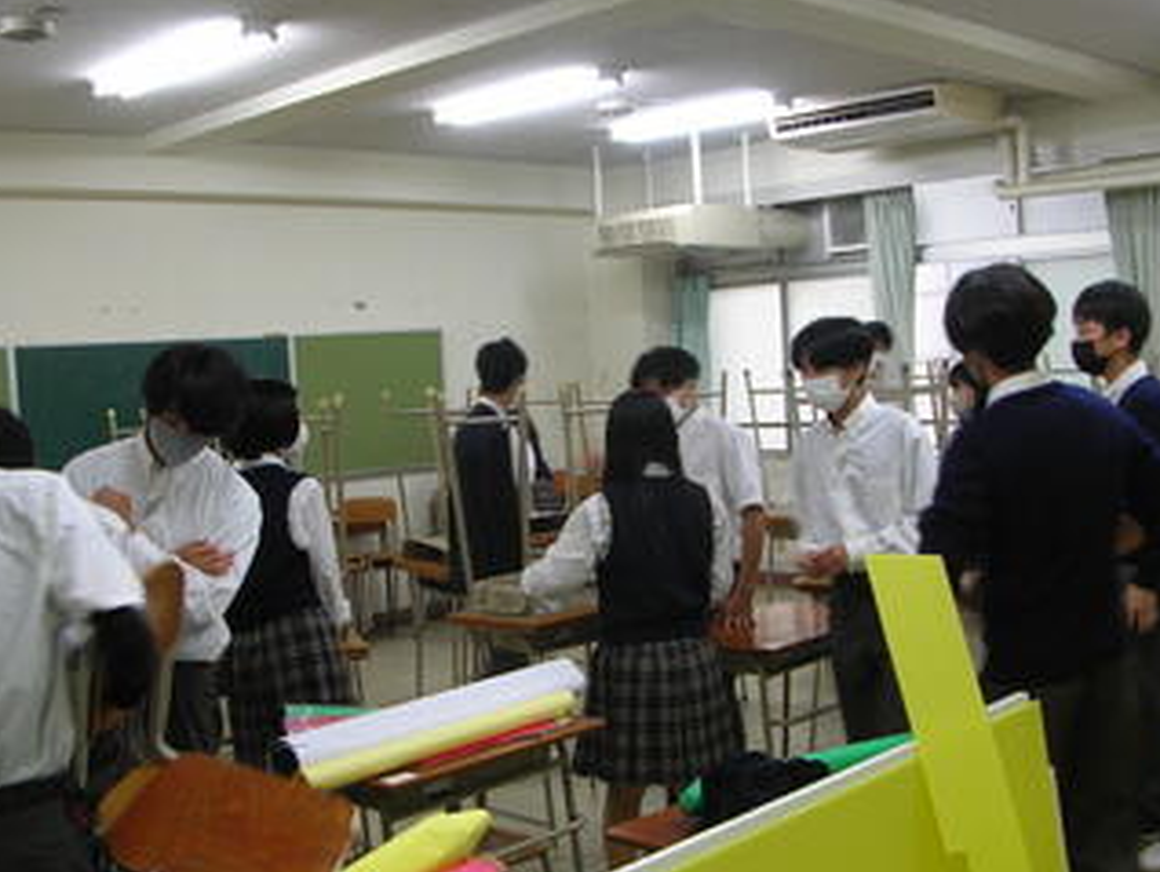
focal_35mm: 44
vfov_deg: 32.9
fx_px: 1476
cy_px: 489
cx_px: 584
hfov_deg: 42.9
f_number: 2.8
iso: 50
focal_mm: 5.8
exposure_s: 1/13.5
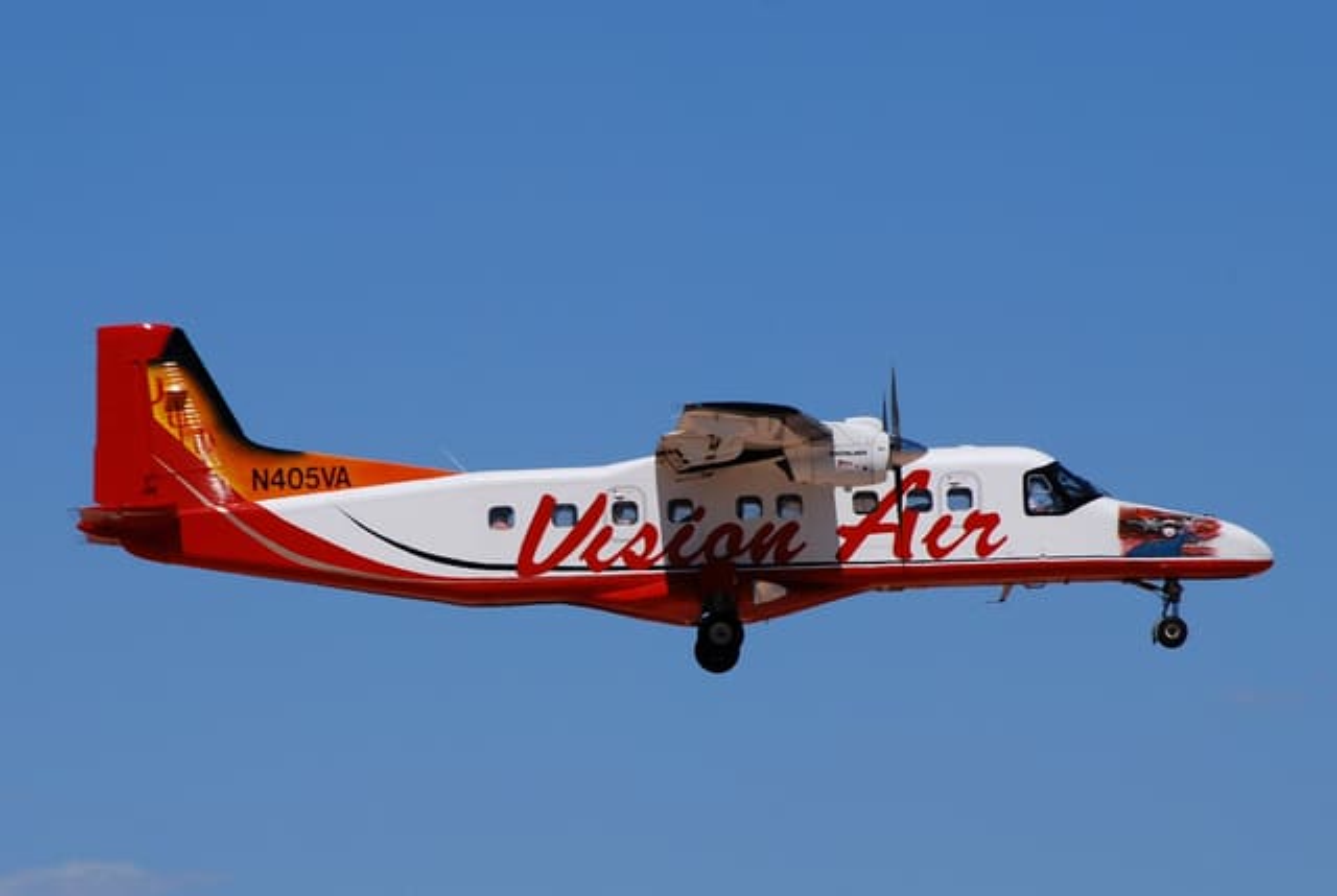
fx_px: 11160
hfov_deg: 6.9
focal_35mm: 300
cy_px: 448
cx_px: 668
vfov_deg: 4.6
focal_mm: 200
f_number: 11
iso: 100
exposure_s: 1/500
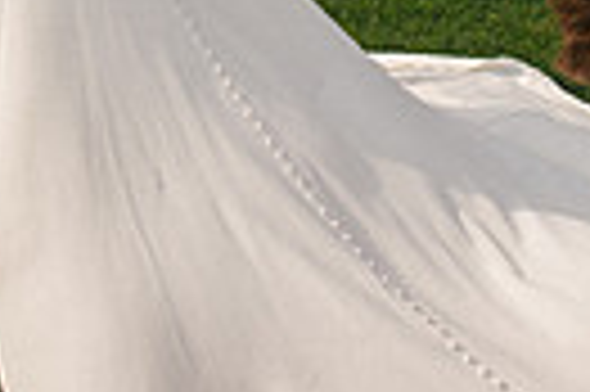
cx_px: 205
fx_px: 1571
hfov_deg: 21.2
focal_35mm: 96
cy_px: -415
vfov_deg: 12.4
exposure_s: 1/8000
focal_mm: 28
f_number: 2.8
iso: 400
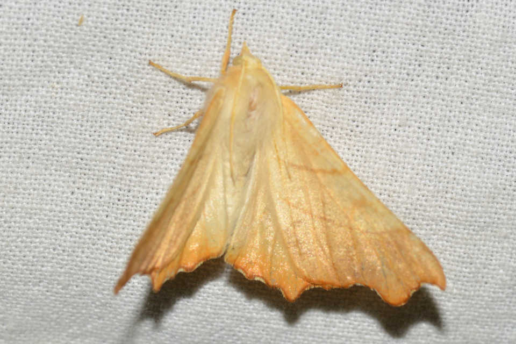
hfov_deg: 13.7
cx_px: 258
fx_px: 2150
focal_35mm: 150
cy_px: 172
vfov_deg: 9.1
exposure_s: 1/200
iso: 100
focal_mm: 100
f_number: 20
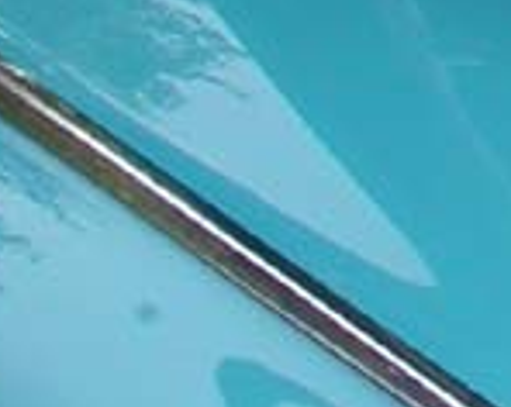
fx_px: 3882
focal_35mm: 257
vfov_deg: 5.9
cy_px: -348
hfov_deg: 6.8
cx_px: 1495
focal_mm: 7.85
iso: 100
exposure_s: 1/228
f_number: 6
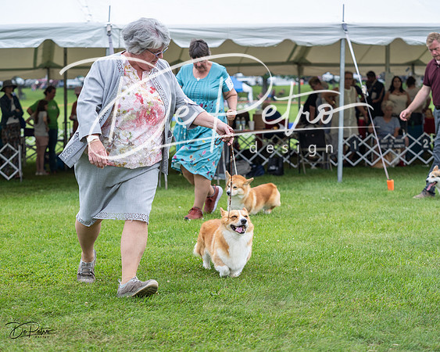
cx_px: 220
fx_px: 1026
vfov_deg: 19.4
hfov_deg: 24.2
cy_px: 176
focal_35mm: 79
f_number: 3.5
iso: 160
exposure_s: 1/640
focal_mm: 70
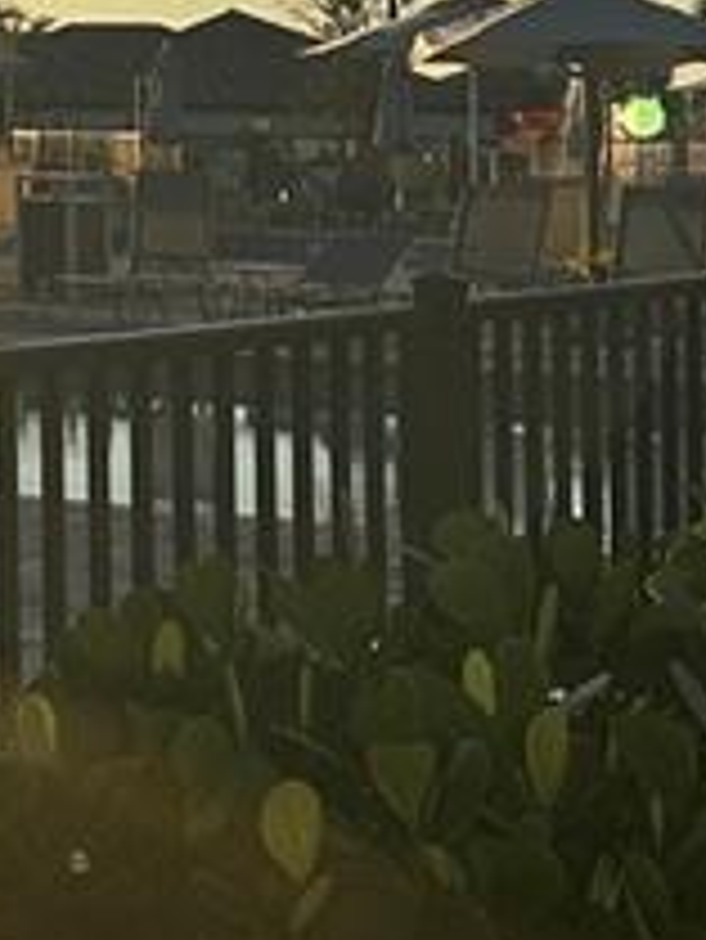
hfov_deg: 9.9
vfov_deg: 14.0
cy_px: -76
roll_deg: -0.6
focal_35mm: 138
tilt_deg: +4.7
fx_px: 3749
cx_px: -764
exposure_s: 1/6623
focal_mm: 6.86
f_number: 1.78
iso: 80
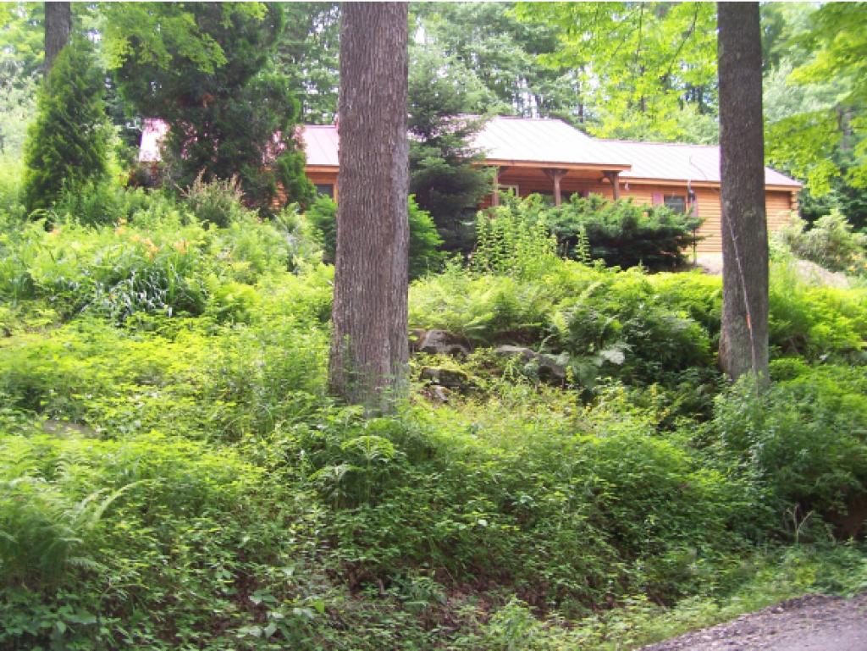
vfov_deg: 41.8
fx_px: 852
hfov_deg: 53.9
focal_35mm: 34
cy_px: 326
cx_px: 434
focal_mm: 5.6
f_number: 2.7
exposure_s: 1/90
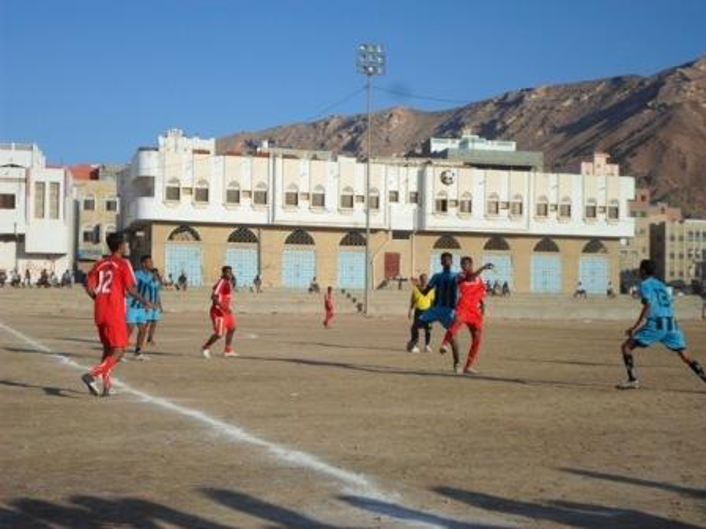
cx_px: 353
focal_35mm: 54
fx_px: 1101
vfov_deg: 27.0
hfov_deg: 35.5
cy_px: 264
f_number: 3.6
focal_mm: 9.7
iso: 80
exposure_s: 1/1500
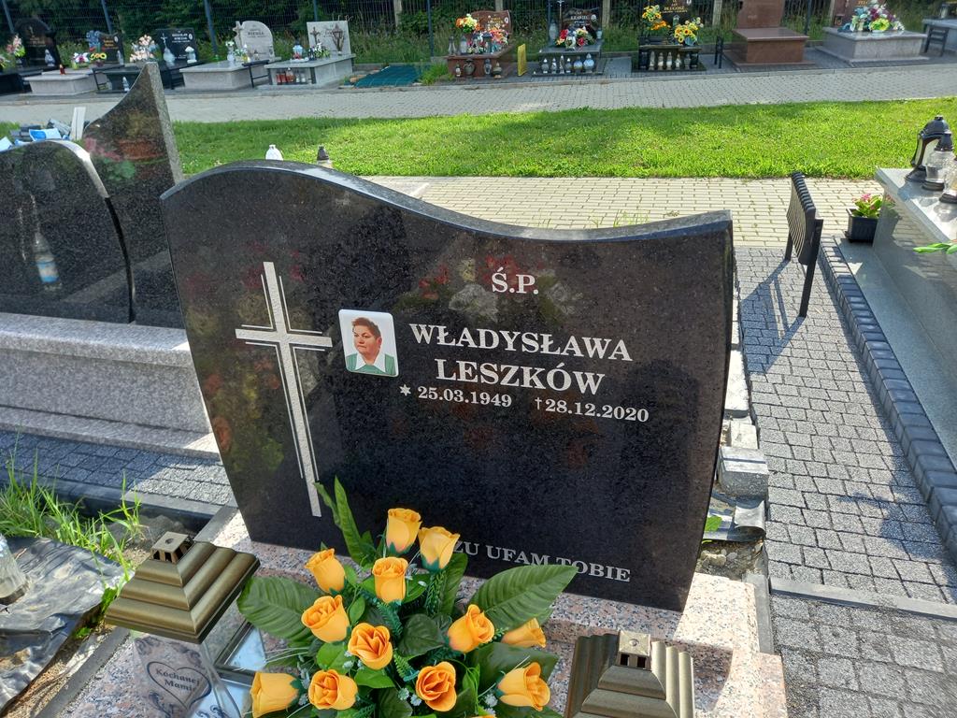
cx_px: 478
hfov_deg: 69.4
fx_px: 691
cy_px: 359
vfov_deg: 54.9
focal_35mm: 25
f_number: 2
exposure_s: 1/187
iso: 25
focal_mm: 4.6
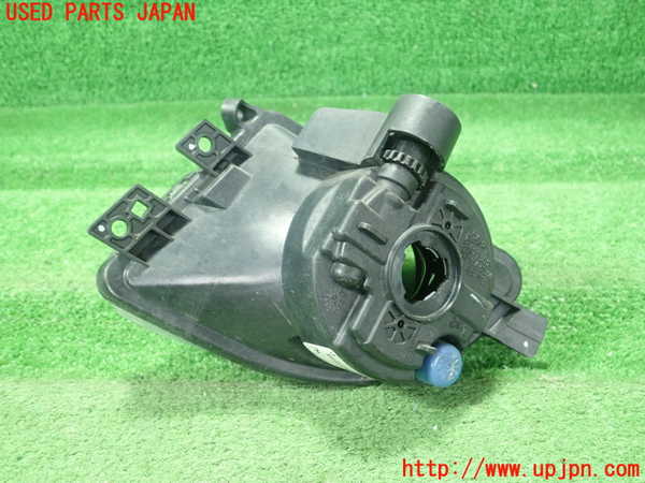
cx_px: 322
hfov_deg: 60.0
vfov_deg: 46.8
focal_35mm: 30
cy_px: 242
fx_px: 559
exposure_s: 1/80
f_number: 2.3
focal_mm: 5.5
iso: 800
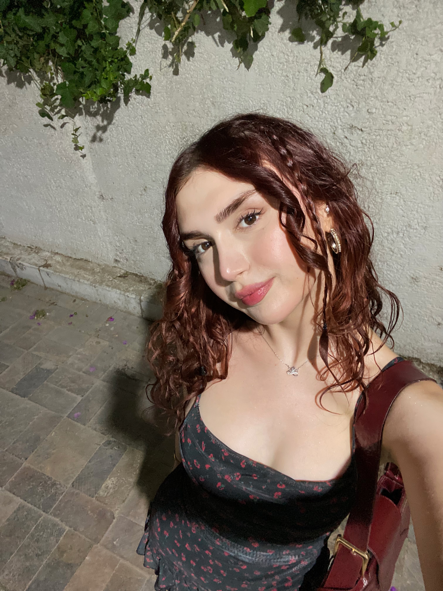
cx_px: 222
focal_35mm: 23
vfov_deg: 73.9
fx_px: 392
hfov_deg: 58.9
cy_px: 296
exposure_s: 1/50
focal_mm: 2.71
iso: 250
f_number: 2.2
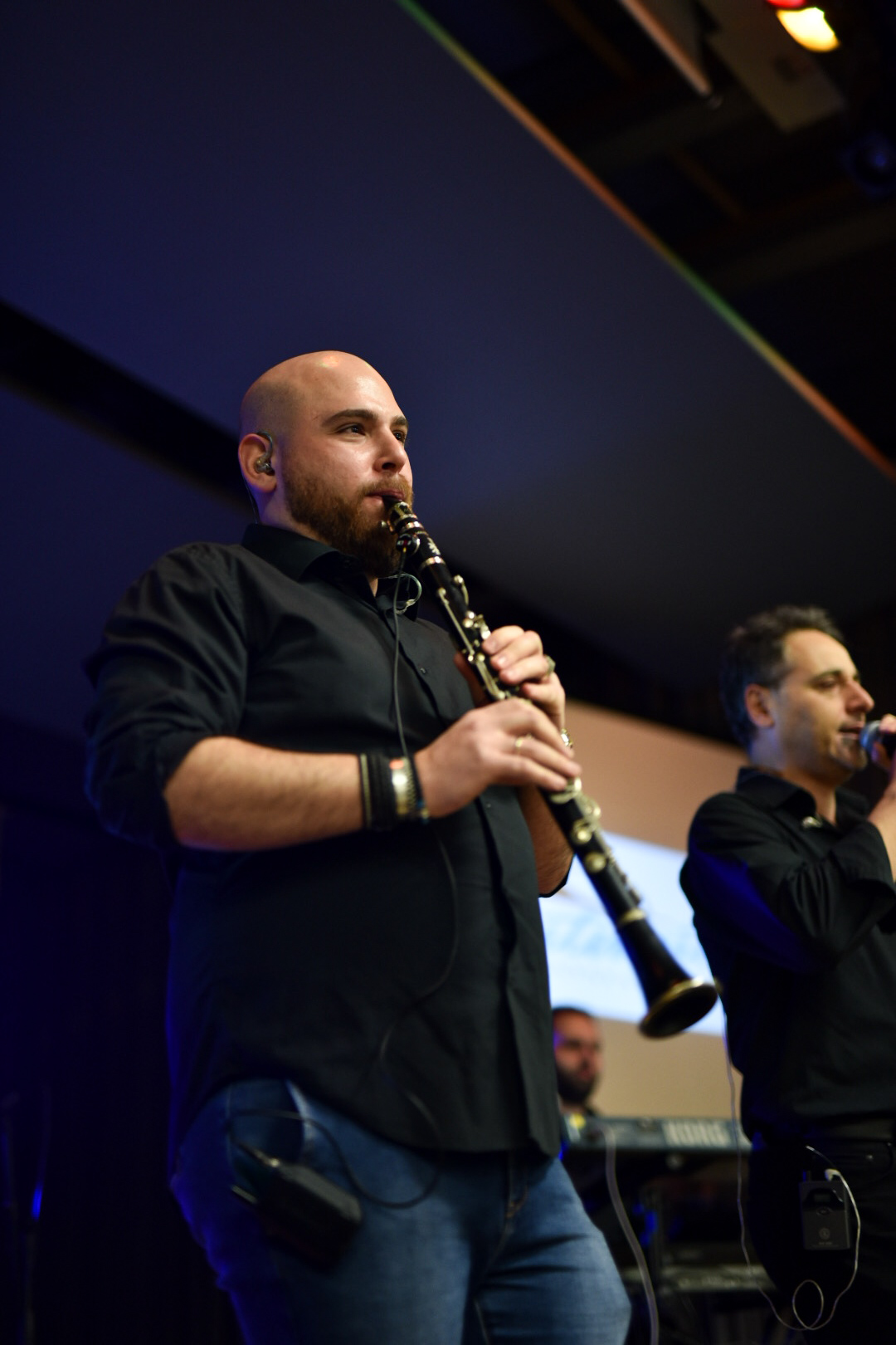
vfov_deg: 39.6
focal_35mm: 50
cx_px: 448
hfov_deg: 27.0
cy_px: 672
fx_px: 1867
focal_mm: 50
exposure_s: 1/80
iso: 640
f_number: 1.4
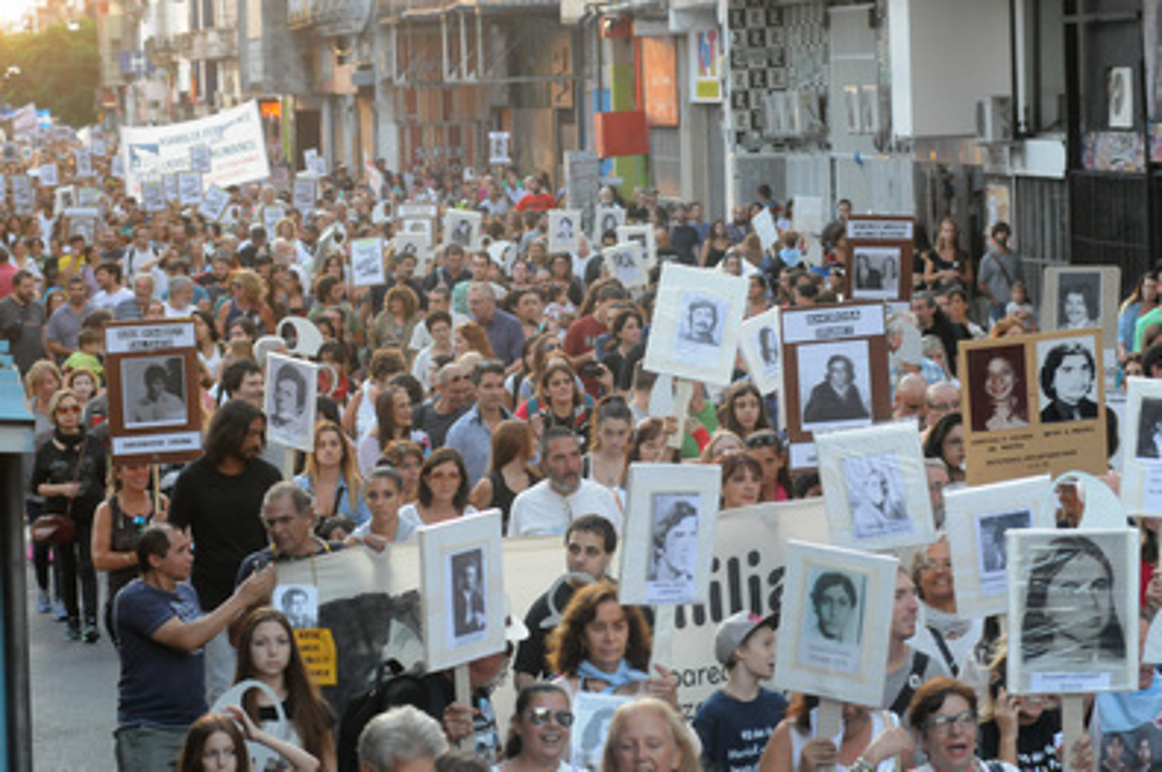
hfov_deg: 14.4
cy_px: 386
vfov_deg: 9.6
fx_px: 4594
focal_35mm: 142
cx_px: 581
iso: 1600
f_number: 6.3
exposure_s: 1/160
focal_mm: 95
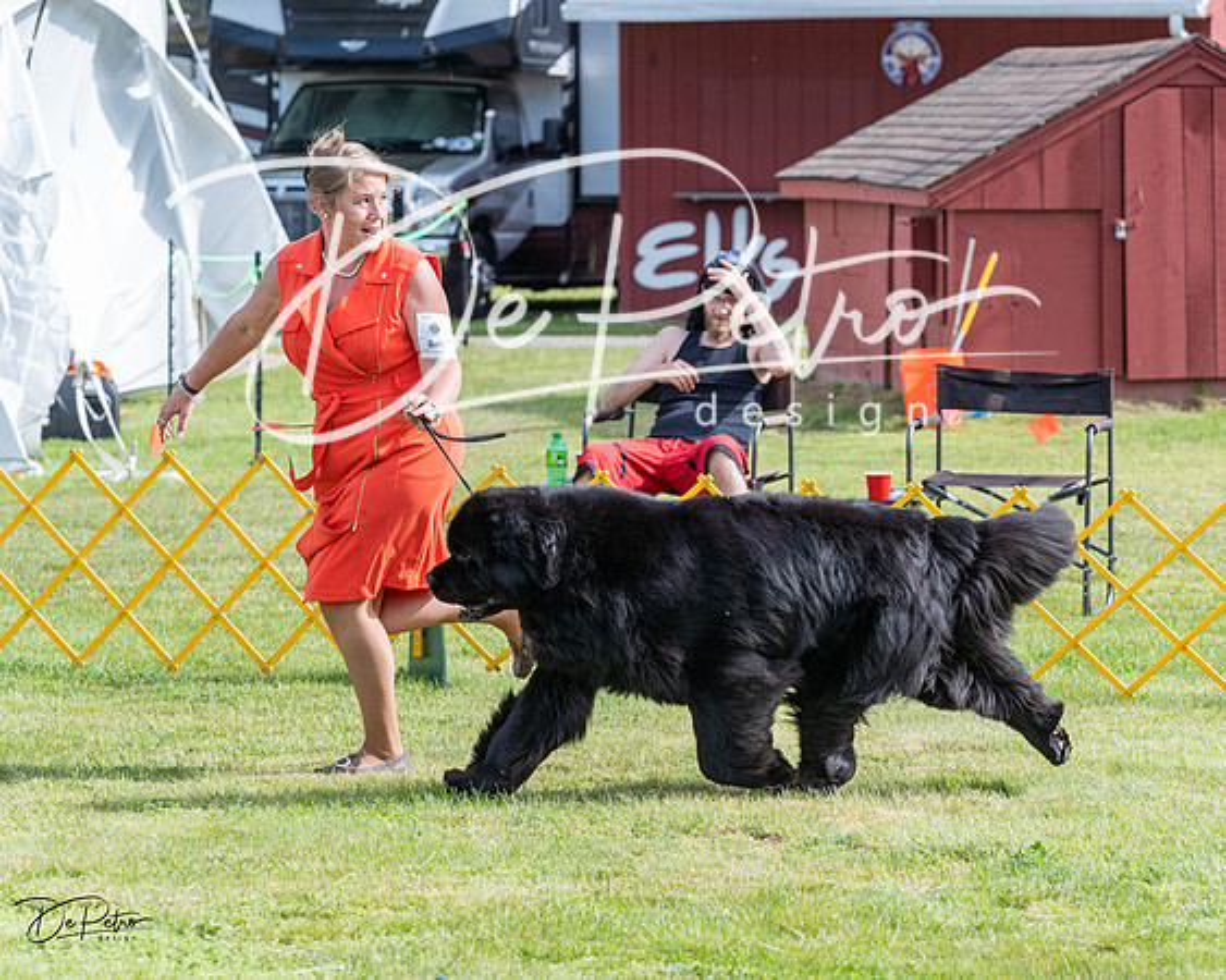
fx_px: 6042
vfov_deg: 9.3
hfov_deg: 11.6
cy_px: 438
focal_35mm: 167
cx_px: 781
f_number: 5.6
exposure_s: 1/1250
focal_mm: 131
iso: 640
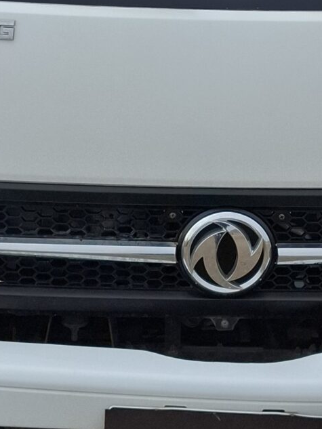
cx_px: 220
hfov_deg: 15.9
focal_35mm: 93
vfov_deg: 20.6
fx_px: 1153
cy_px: 30
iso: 50
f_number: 1.8
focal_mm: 5.54
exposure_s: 1/1838
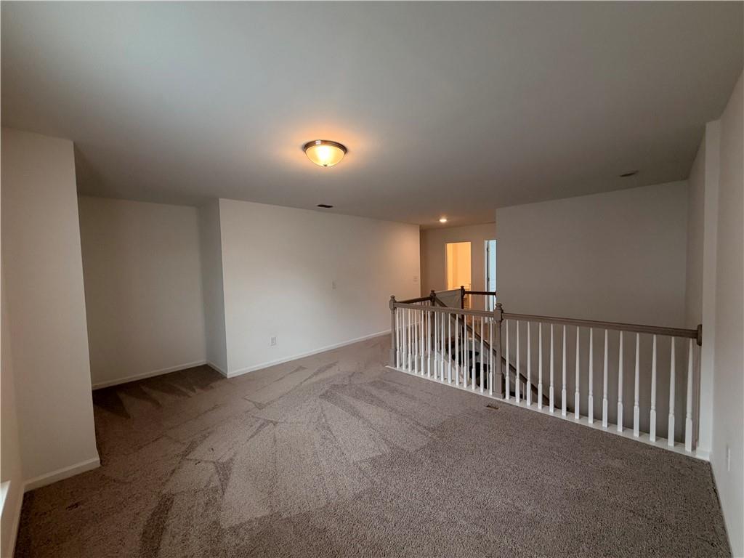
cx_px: 372
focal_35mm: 14
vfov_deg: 85.7
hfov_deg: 102.1
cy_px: 279
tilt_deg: -2.9
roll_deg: +1.6
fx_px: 301
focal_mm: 2.22
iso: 250
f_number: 2.2
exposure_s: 1/120
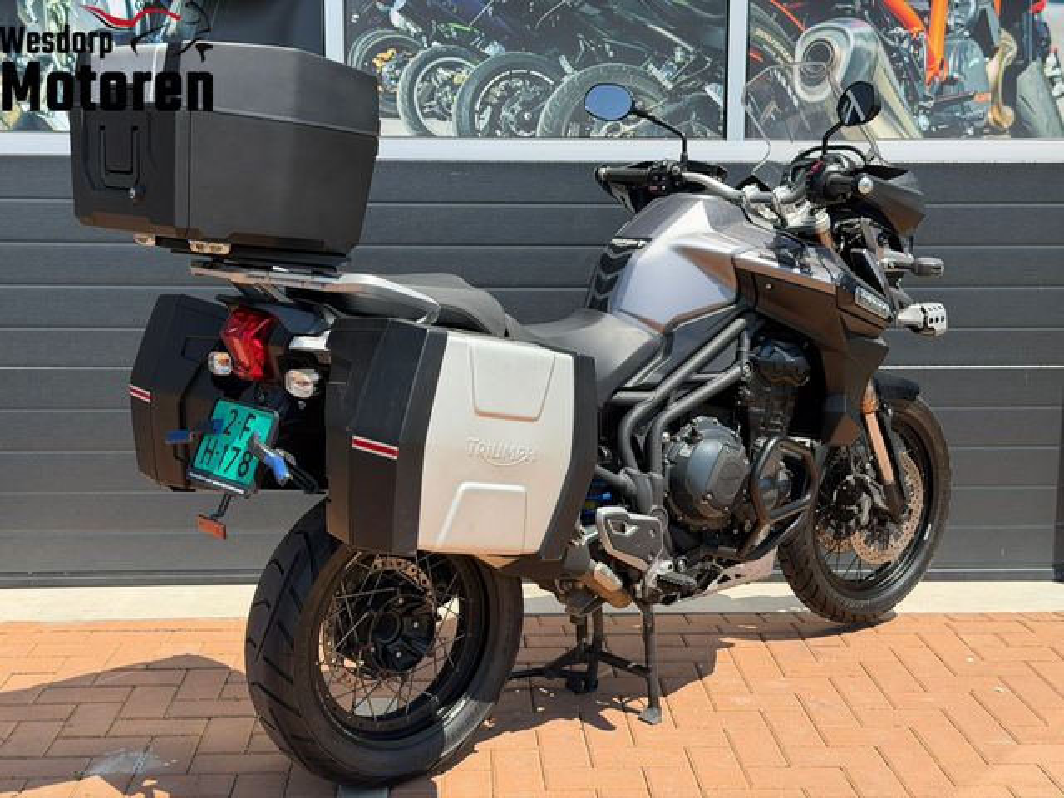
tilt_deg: -7.6
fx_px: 1475
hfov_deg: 39.7
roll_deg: +0.4
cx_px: 532
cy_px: 399
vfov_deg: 30.3
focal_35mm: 48
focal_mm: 6.76
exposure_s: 1/2976
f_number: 1.78
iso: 80
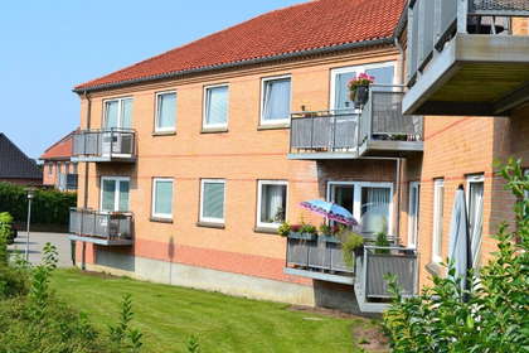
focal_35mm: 51
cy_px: 176
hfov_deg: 38.9
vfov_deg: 26.5
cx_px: 264
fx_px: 749
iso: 400
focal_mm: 34
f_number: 11
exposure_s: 1/400
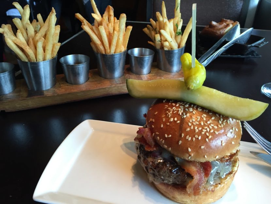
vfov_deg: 48.3
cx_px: 136
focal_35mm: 29
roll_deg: -2.6
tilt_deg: -31.1
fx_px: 227
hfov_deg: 61.6
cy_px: 102
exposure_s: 1/30
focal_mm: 4.15
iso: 100
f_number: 2.2
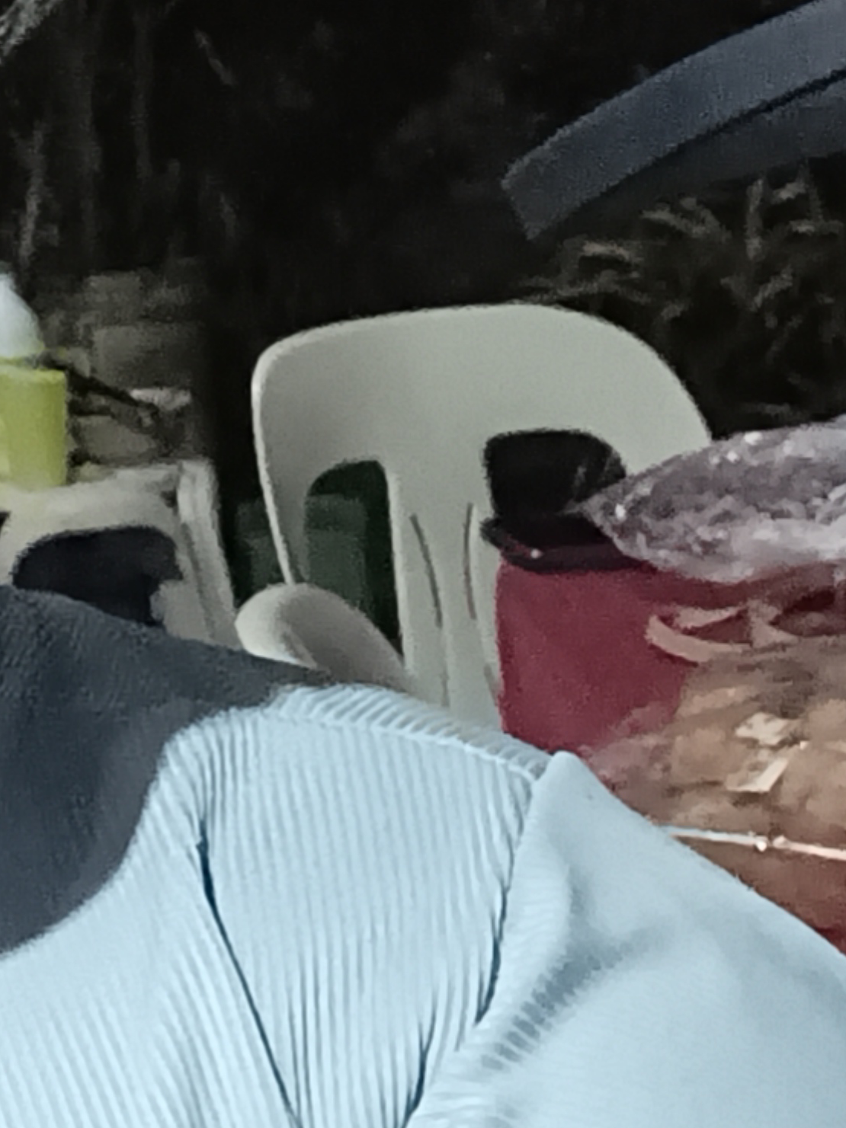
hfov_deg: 13.6
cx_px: -688
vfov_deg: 19.8
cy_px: 61
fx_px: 3162
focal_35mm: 97
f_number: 2.4
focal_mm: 2.87
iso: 5827
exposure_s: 1/16.7
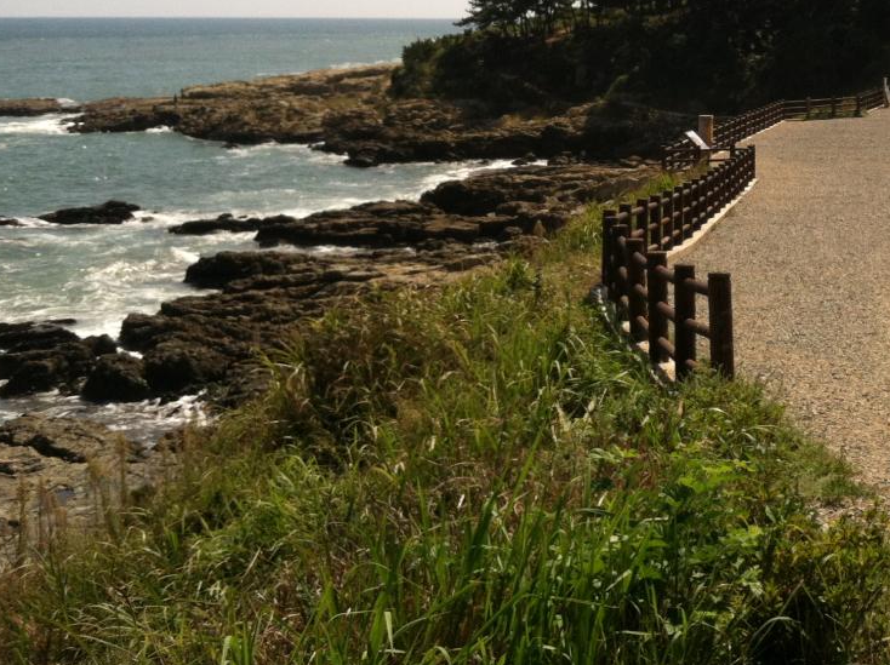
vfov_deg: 23.6
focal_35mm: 61
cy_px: 125
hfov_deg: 30.7
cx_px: 746
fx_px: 1567
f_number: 2.8
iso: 80
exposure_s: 1/1500
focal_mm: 3.85
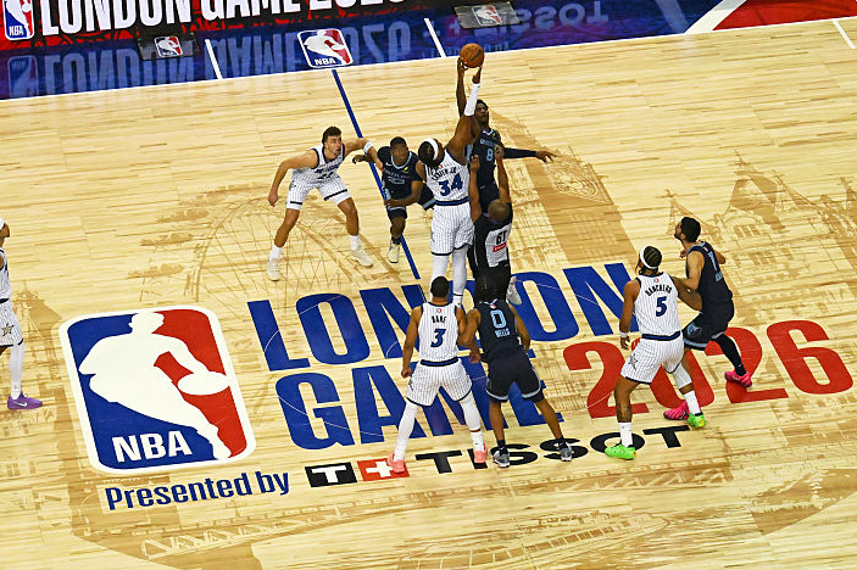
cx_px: 421
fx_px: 4711
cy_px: 162
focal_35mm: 198
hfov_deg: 10.4
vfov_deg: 6.9
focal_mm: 91
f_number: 2.8
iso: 5000
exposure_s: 1/2500
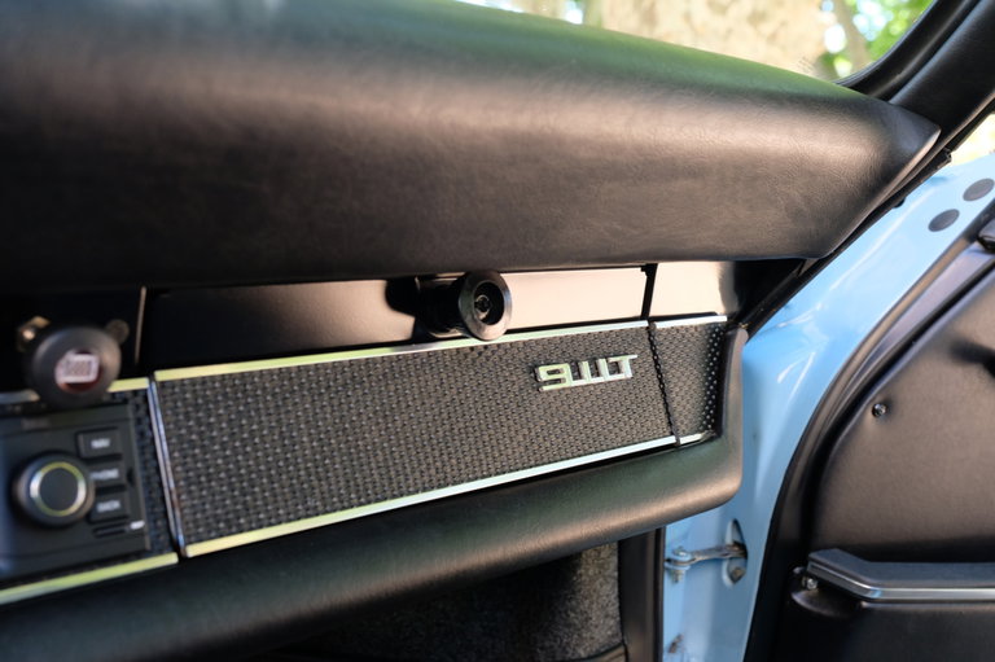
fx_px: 1105
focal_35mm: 40
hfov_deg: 48.5
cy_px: 331
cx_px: 498
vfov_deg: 33.4
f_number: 4.5
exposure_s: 1/100
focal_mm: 26.6
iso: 1000
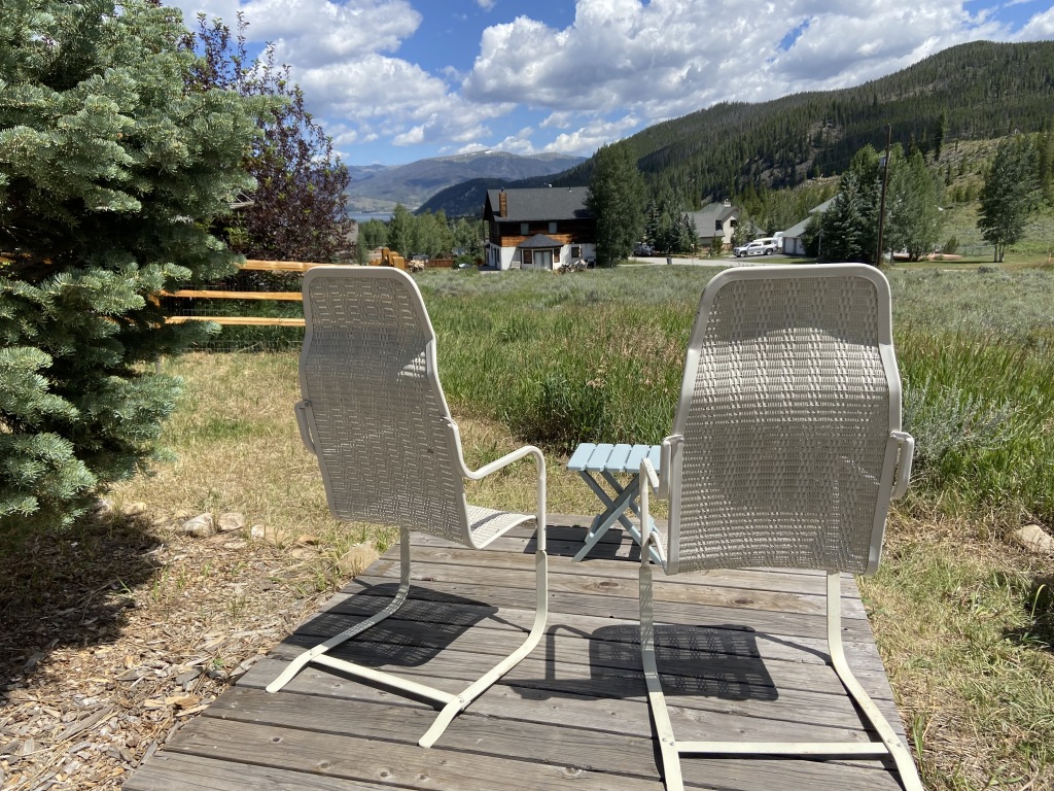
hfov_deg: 67.3
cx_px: 527
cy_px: 396
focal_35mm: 26
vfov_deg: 53.1
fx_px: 792
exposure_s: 1/2625
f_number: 1.8
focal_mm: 4.25
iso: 32
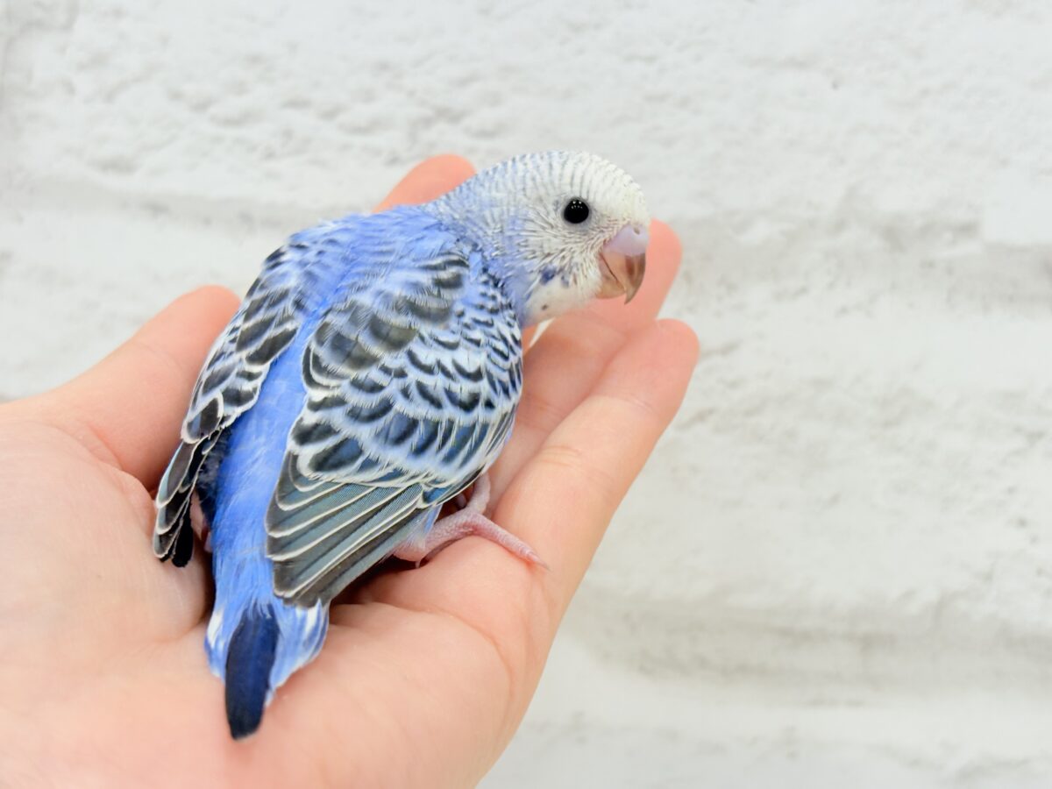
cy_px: 394
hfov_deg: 36.8
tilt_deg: -2.8
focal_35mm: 52
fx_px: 1580
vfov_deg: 28.0
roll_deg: -3.8
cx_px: 526
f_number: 1.6
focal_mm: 5.96
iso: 64
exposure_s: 1/100
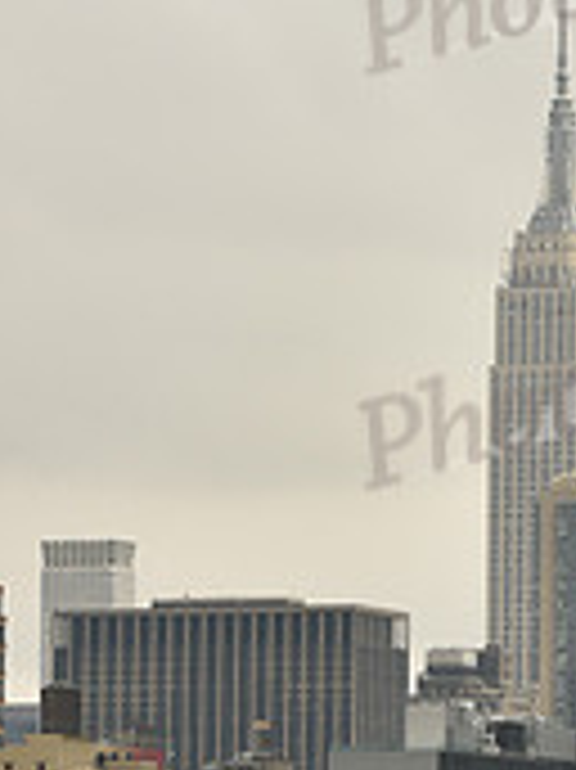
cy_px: 543
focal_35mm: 281
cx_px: 1228
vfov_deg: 7.0
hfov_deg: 5.2
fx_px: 6242
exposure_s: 1/1250
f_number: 8
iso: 320
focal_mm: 86
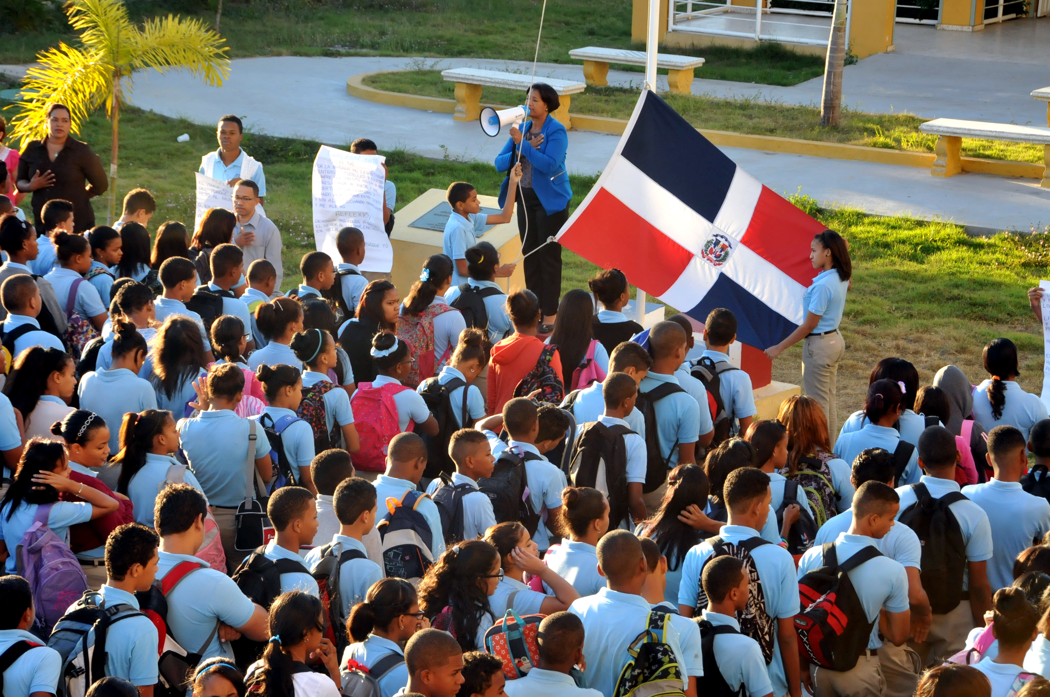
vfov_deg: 13.0
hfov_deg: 19.5
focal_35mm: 105
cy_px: 348
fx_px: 3059
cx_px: 525
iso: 800
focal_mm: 70
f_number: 10
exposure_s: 1/200
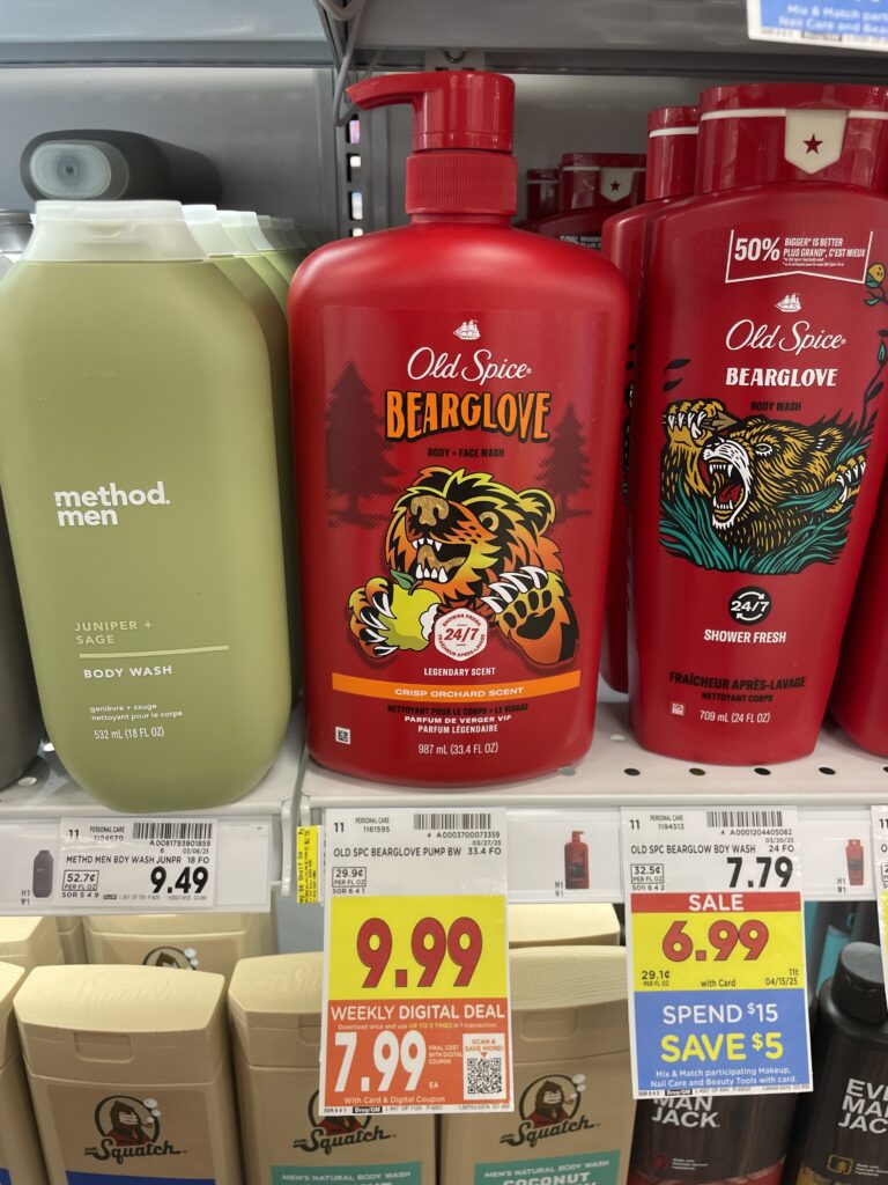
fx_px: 889
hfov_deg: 53.1
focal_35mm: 26
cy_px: 592
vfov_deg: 67.3
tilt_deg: -22.4
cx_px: 444
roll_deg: -0.4
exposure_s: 1/120
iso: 125
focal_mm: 4.2
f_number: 1.6
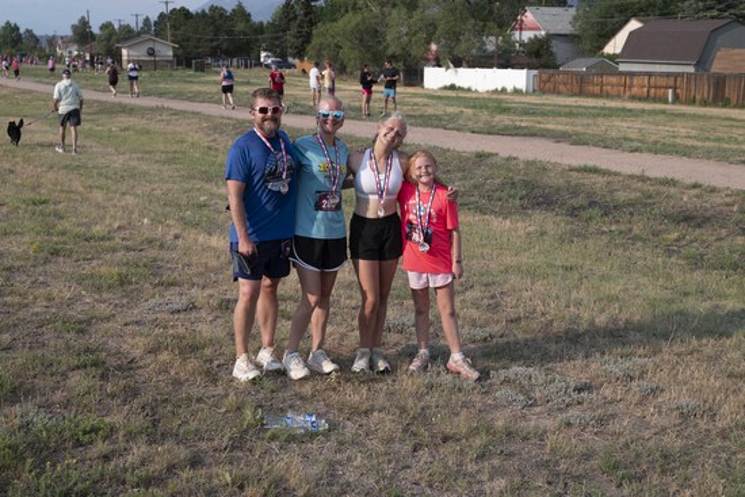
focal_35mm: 46
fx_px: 952
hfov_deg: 42.7
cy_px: 248
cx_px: 372
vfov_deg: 29.3
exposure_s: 1/250
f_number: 5.6
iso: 110
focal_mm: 46
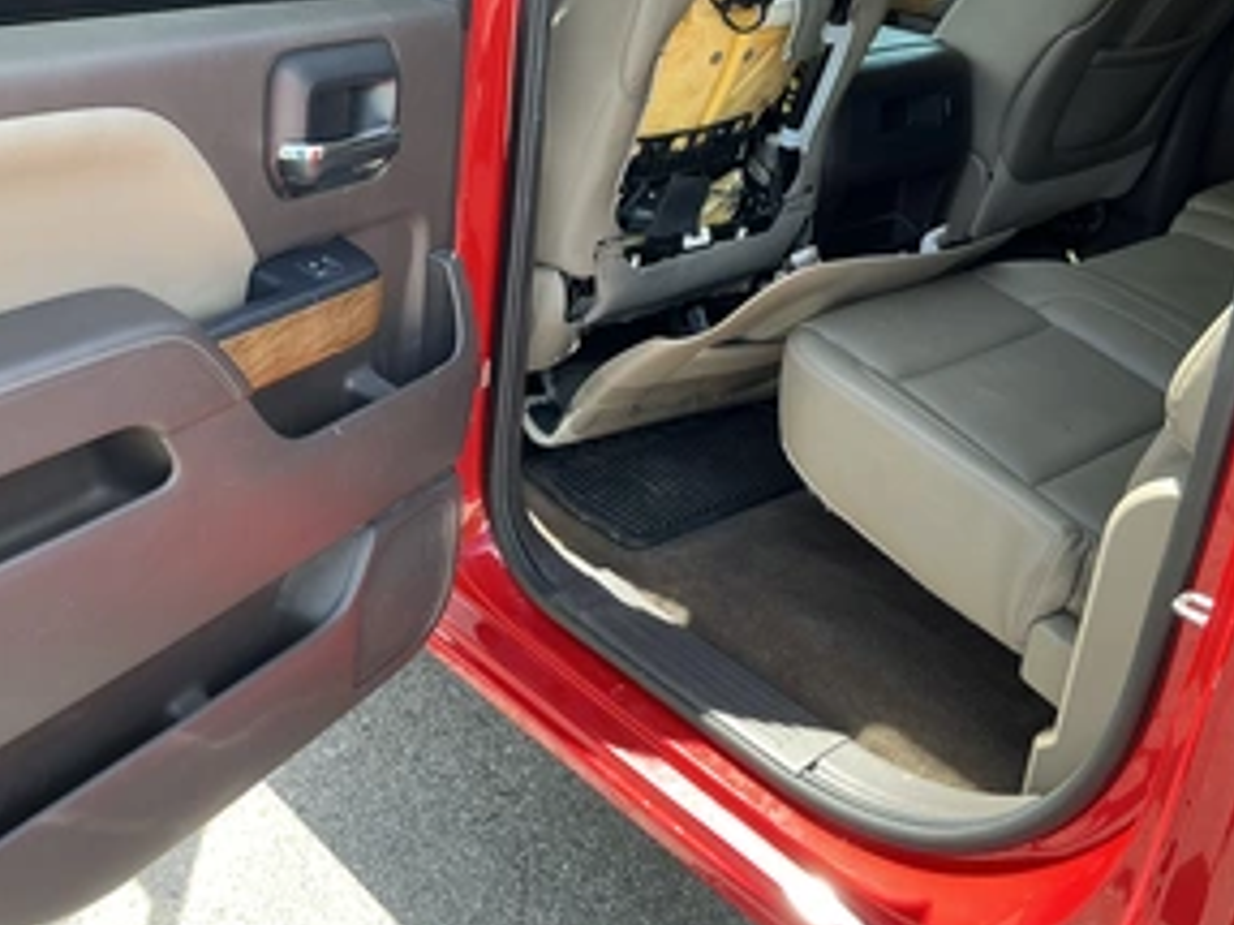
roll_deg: -1.4
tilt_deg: -21.4
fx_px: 1390
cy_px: 361
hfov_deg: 47.7
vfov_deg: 36.6
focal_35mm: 39
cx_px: 507
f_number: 1.8
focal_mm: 3
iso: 20
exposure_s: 1/122
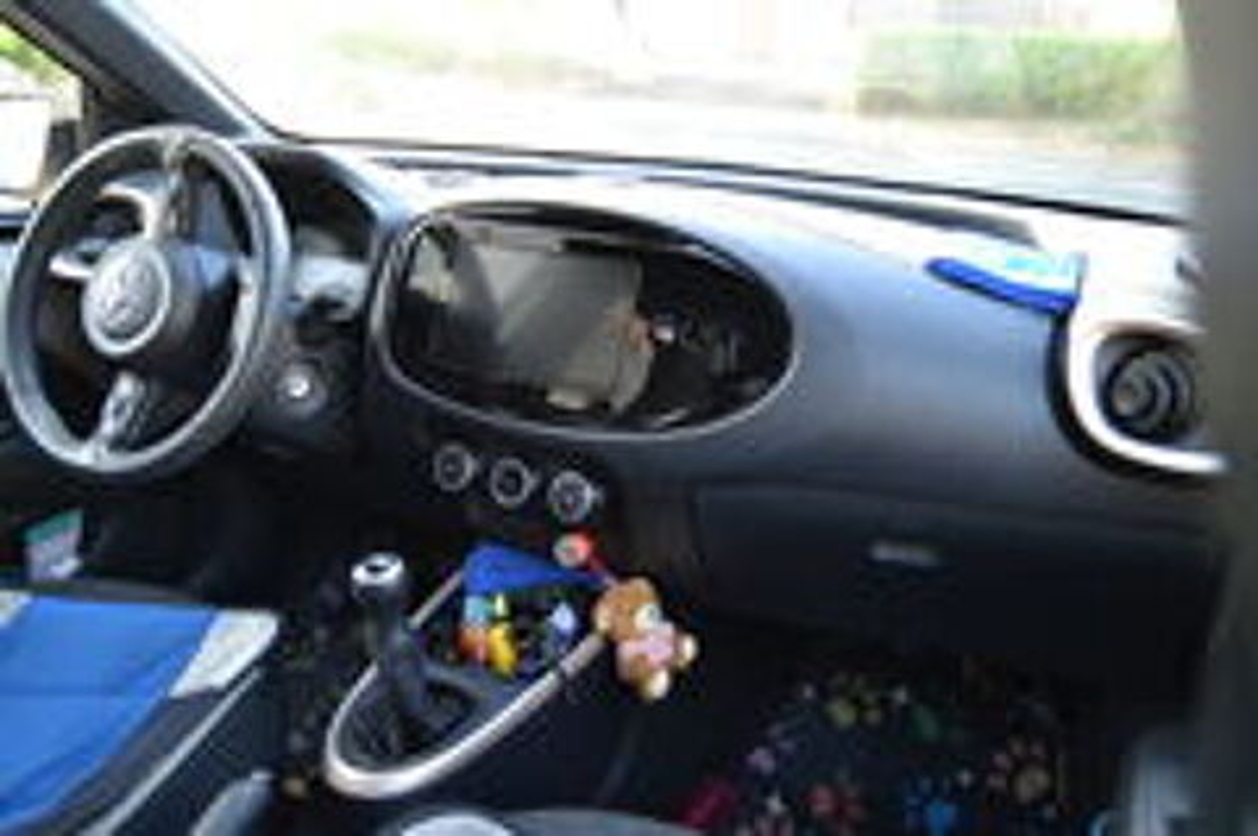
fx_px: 1047
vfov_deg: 43.5
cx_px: 629
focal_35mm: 30
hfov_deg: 62.0
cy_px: 418
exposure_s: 1/60
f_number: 3.5
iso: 450
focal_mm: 20
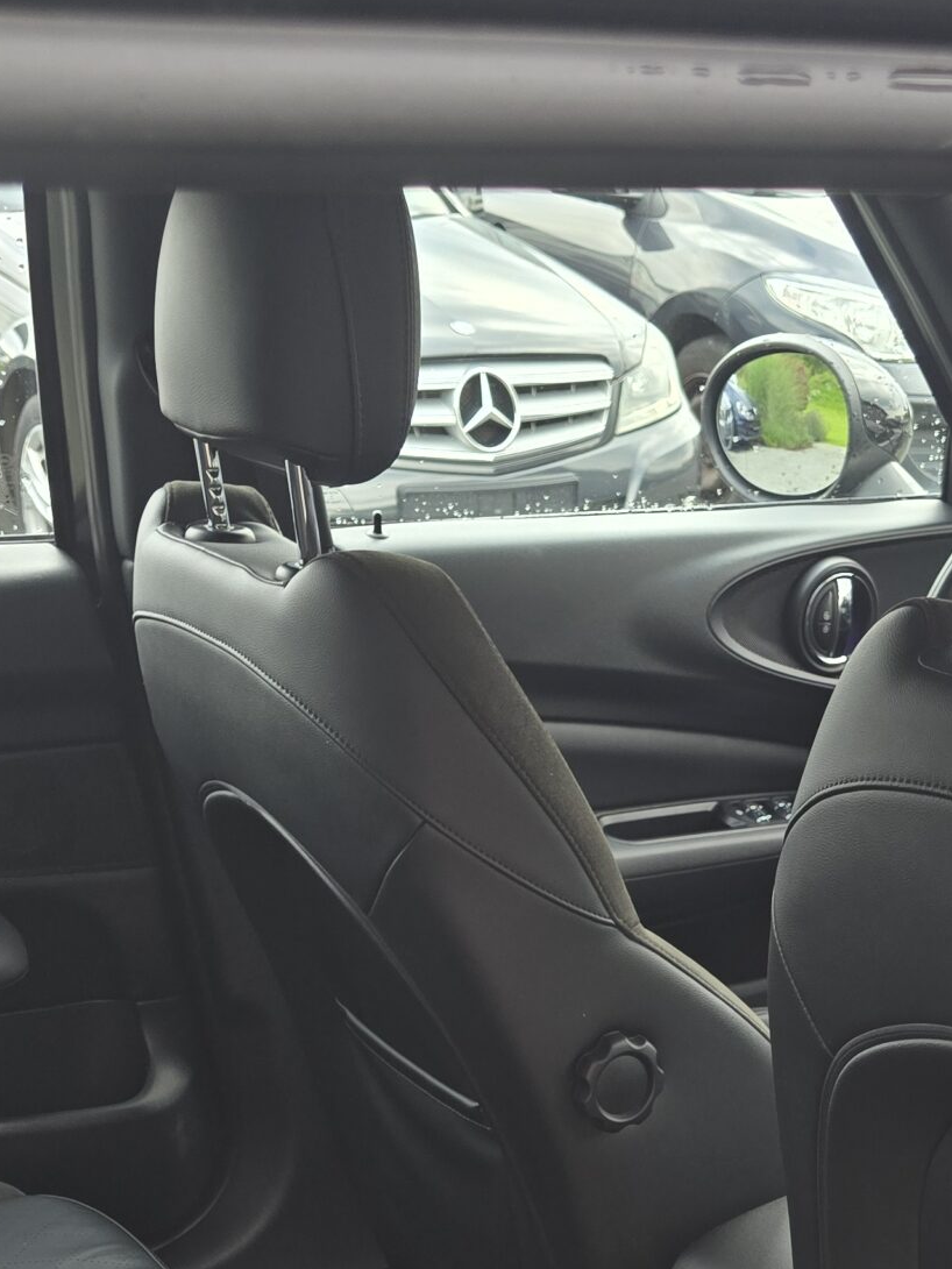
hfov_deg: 26.8
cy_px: 1475
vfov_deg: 30.7
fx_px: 1979
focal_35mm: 54
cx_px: 675
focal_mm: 6.3
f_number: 1.7
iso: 50
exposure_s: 1/180
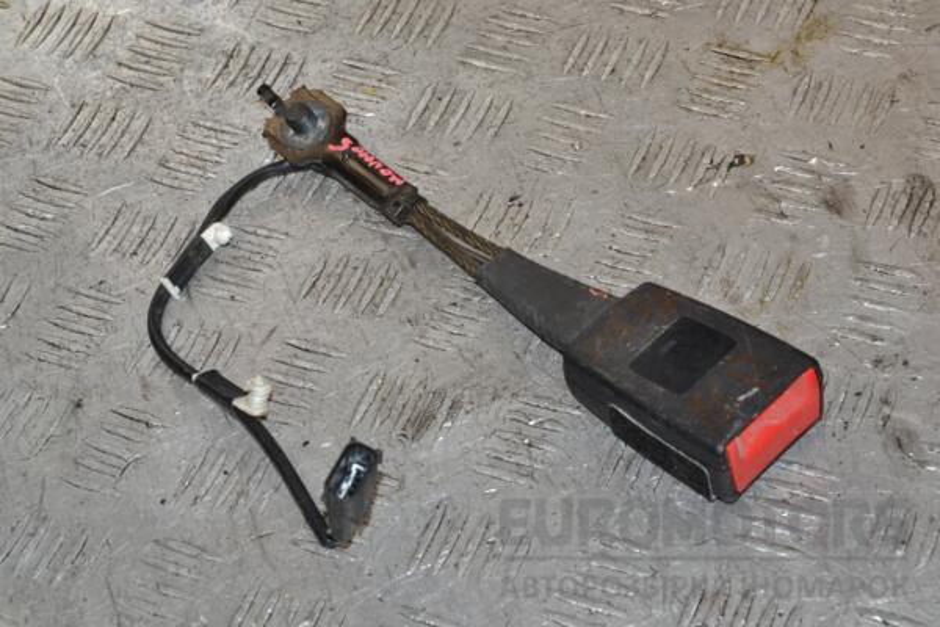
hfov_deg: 23.4
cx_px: 470
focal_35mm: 87
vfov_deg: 15.7
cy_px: 314
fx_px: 2271
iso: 800
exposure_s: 1/200
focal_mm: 58
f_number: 10
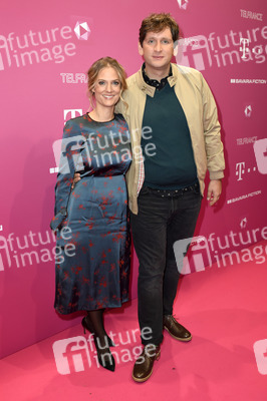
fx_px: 368
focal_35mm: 33
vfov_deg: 57.3
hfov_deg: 39.9
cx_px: 134
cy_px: 200
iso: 500
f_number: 6.3
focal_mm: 22
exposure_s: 1/160
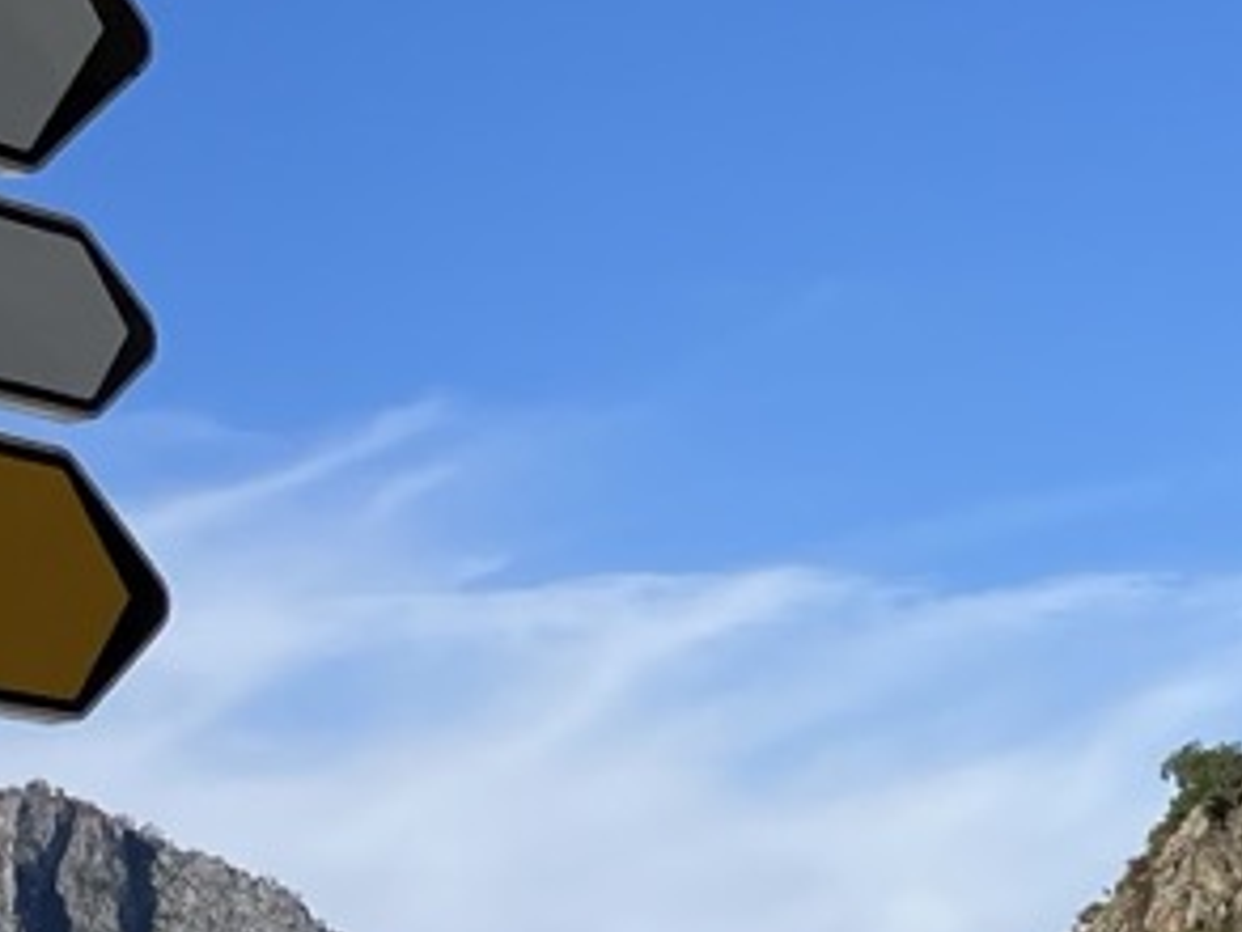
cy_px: 877
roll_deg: +3.8
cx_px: 860
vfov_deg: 9.7
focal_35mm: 153
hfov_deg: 12.9
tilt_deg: +7.4
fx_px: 5492
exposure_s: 1/2114
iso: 32
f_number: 1.8
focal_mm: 3.99
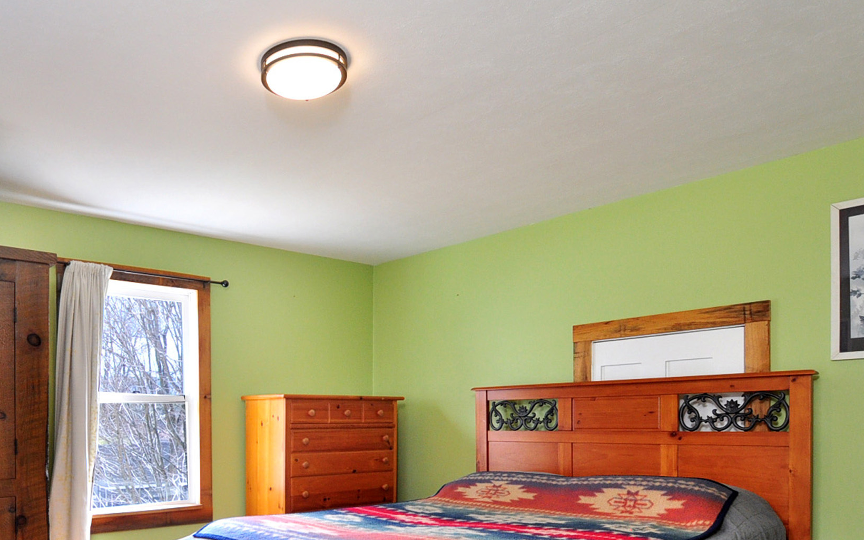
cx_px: 247
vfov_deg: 44.0
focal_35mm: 27
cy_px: 427
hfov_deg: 65.4
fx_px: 636
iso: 500
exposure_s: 1/60
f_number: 5
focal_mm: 10
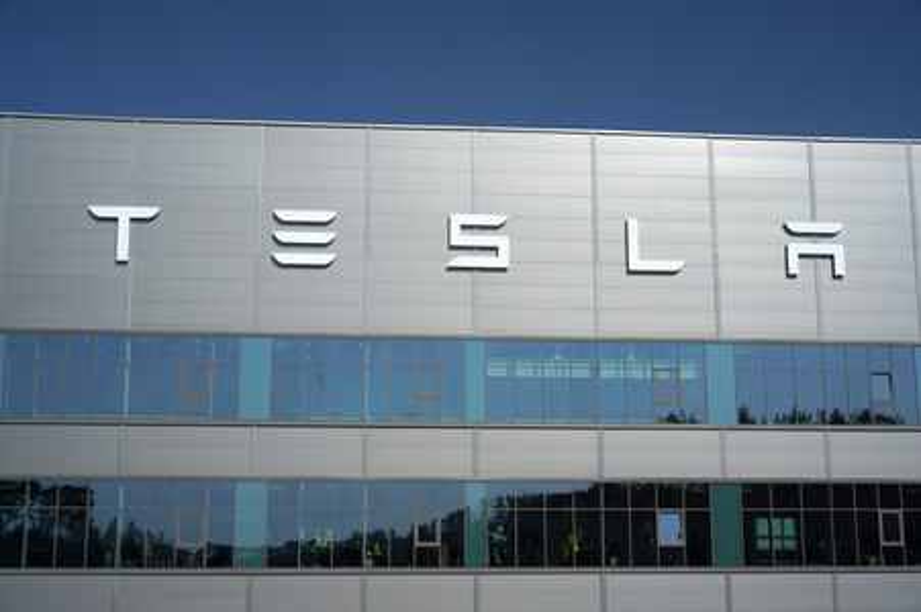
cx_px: 460
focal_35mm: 49
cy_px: 306
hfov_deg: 40.4
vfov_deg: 27.5
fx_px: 1253
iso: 100
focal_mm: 49
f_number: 8
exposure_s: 1/320
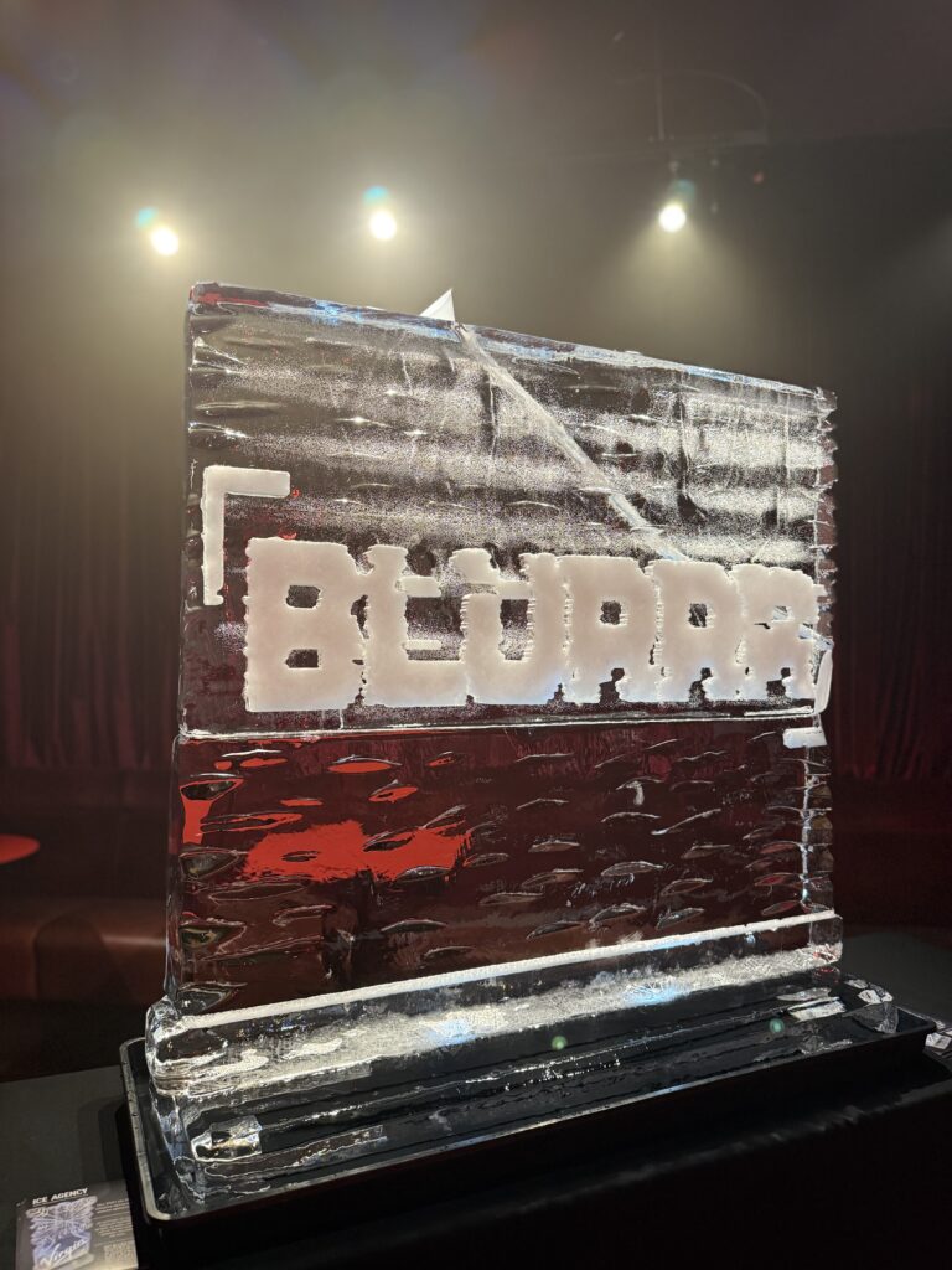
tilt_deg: +1.7
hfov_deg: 56.8
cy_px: 635
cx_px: 476
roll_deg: -0.8
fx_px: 880
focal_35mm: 24
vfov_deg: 71.6
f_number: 1.78
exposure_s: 1/50
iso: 250
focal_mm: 6.76
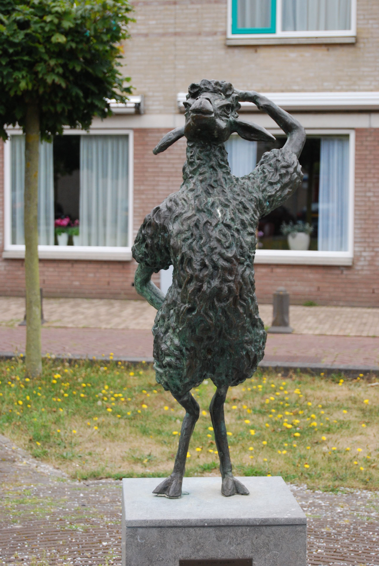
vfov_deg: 24.6
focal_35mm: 82
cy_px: 283
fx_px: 1299
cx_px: 190
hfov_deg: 16.6
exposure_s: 1/500
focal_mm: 55
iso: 450
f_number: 5.6
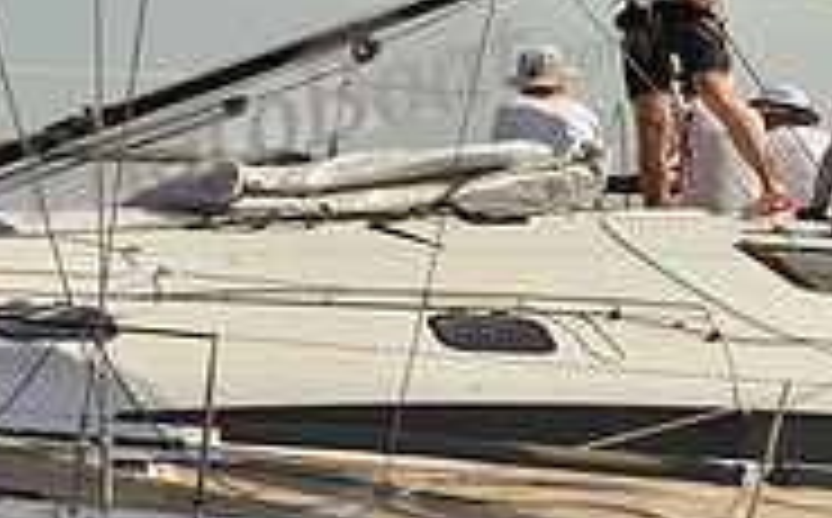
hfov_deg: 9.3
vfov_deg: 5.8
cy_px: 277
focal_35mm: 224
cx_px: 886
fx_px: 5071
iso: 200
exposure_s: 1/2000
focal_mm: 70
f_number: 5.6
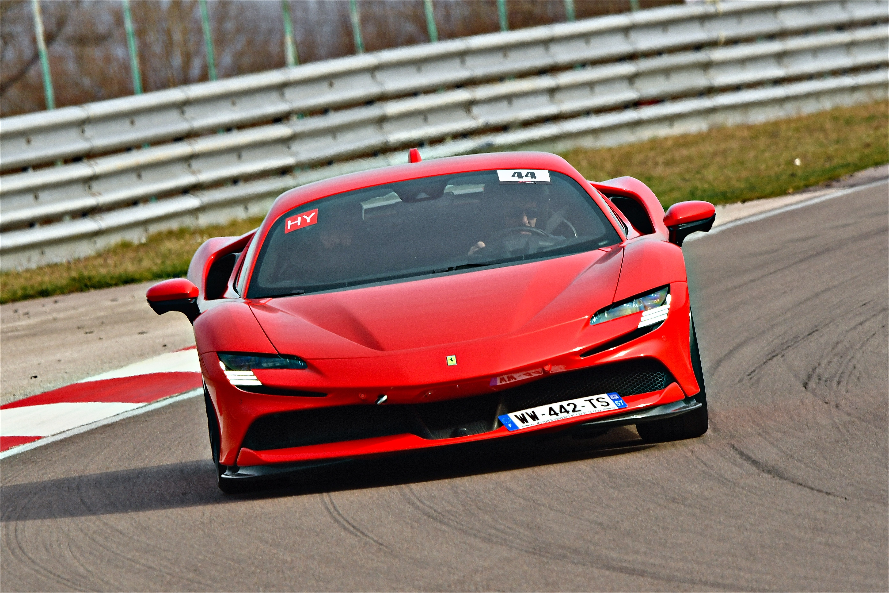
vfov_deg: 1.5
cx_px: 444
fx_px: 22223
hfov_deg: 2.3
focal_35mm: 900
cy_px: 296
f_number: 6
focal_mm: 600
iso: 320
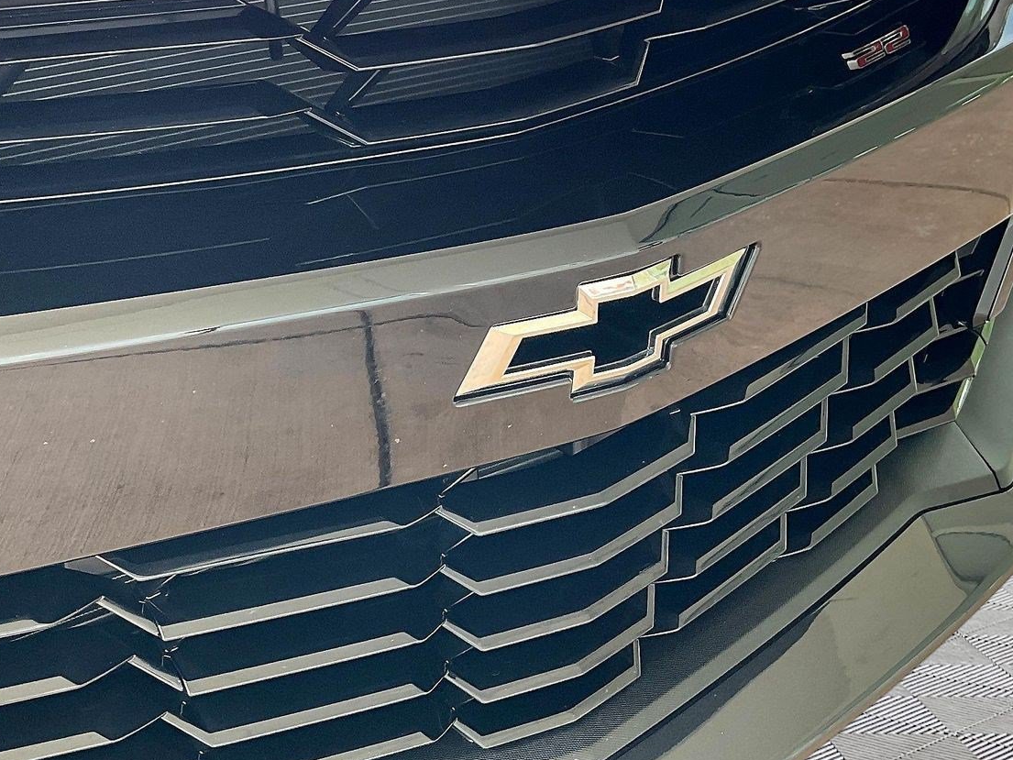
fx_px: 1229
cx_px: 368
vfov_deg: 34.2
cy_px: 289
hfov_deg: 44.4
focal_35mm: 42
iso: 64
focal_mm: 3
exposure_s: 1/92
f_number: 1.8
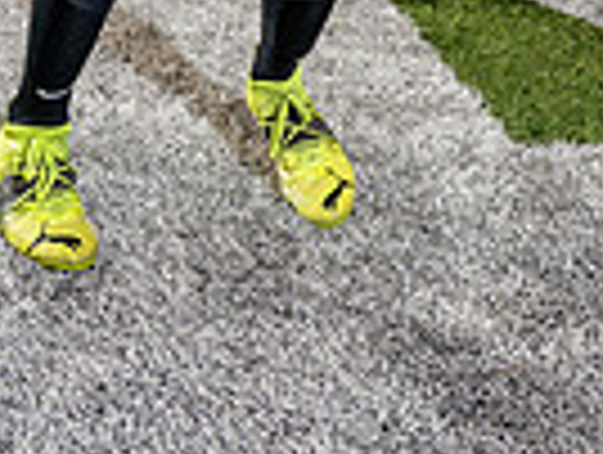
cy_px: -467
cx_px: 378
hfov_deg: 27.3
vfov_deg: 16.0
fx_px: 1239
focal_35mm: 71
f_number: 8
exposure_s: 1/250
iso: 800
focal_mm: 22
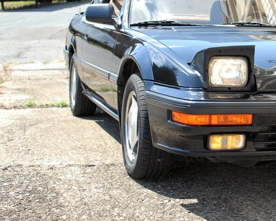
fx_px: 620
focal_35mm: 76
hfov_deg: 24.2
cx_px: 263
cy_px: 60
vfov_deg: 20.0
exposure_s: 1/400
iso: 200
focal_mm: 28
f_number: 4
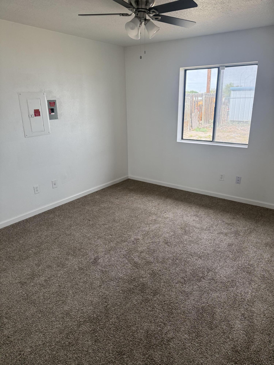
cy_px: 182
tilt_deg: -16.9
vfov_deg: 71.6
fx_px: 253
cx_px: 137
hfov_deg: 56.8
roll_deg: +0.4
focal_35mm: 24
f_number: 1.78
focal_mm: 6.76
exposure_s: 1/243
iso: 160
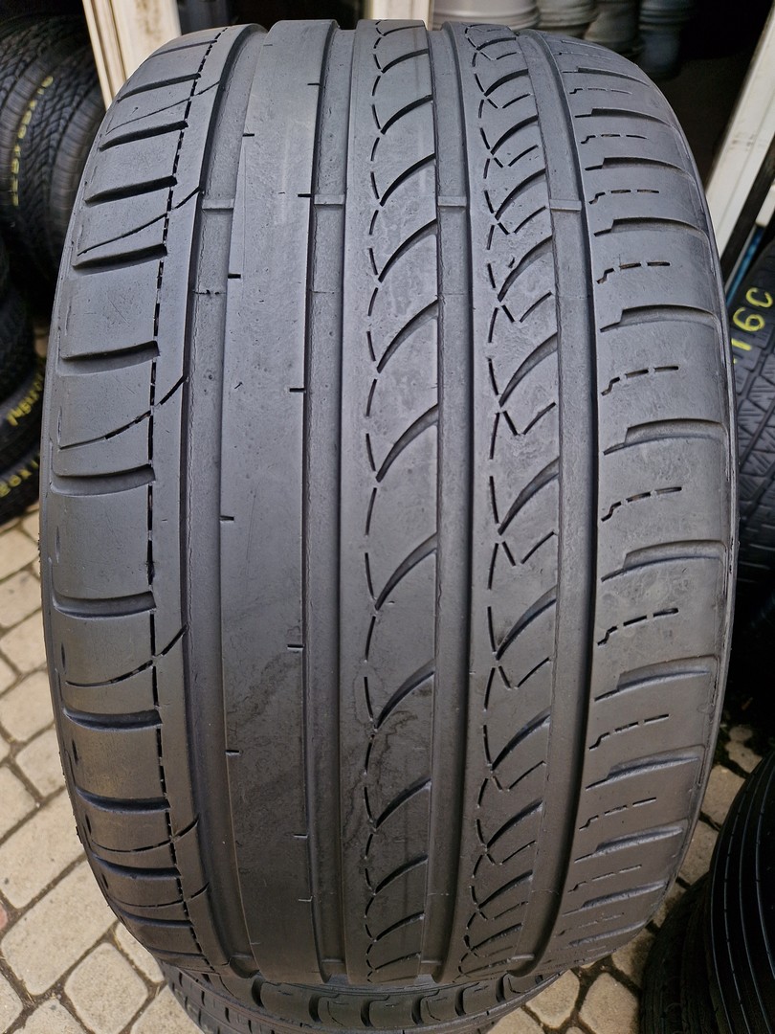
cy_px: 517
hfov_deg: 58.9
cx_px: 388
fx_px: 687
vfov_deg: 73.9
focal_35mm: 23
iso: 50
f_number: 1.8
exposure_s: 1/487
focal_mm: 5.4
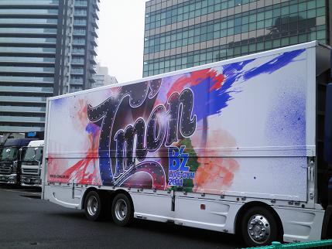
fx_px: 451
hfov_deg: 40.4
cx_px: 166
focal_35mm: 47
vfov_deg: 30.9
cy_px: 124
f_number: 3.4
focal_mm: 8.3
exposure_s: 1/160
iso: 64
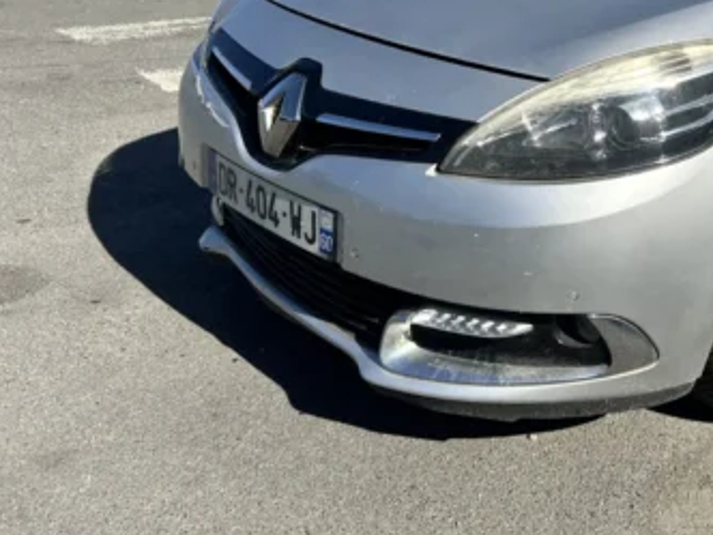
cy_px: 135
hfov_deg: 37.7
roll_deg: -3.9
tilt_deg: -15.8
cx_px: 642
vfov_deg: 30.4
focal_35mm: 47
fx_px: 968
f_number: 1.5
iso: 50
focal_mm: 5.7
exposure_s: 1/4630
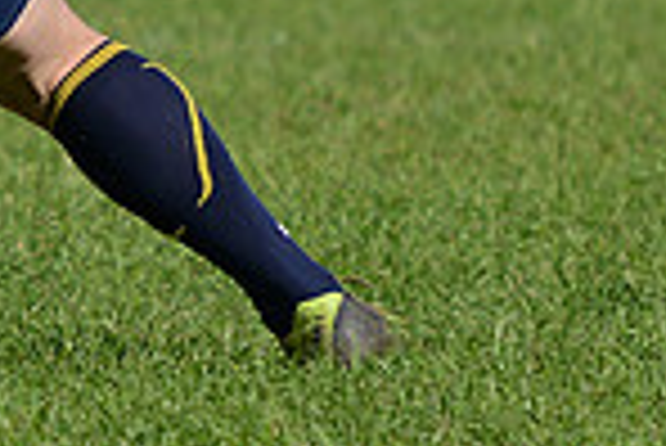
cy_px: -417
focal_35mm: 860
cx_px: -549
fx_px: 15925
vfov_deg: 1.6
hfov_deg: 2.4
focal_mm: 220
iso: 320
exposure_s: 1/2000
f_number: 4
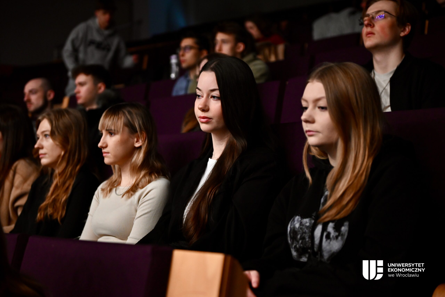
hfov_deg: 34.5
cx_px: 222
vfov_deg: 23.4
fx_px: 717
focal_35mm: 58
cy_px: 148
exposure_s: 1/100
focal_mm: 58
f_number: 2.8
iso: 2500
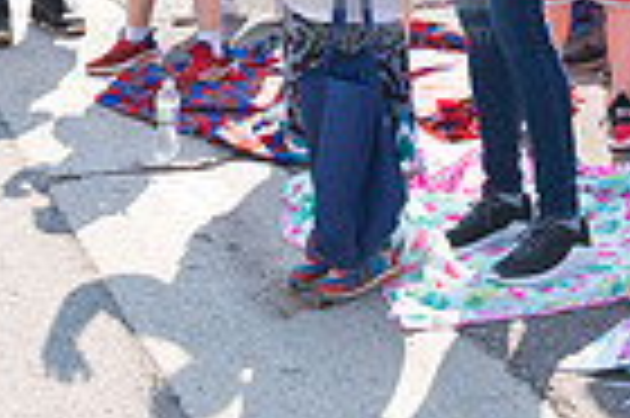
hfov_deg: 14.6
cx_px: 356
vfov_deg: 9.5
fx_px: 2465
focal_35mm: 141
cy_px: -110
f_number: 6.3
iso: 1000
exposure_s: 1/800
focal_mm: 34
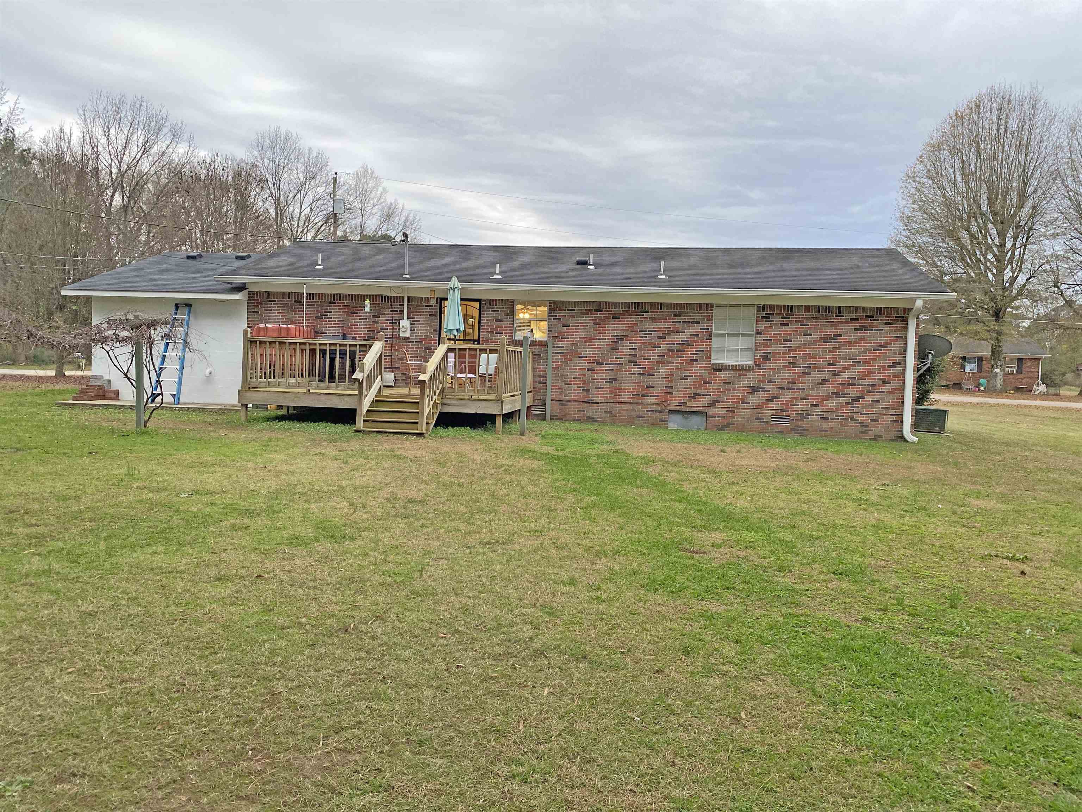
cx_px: 541
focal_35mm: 26
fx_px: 813
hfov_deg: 67.3
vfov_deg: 53.1
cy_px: 406
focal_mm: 4.25
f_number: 1.8
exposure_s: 1/60
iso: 125
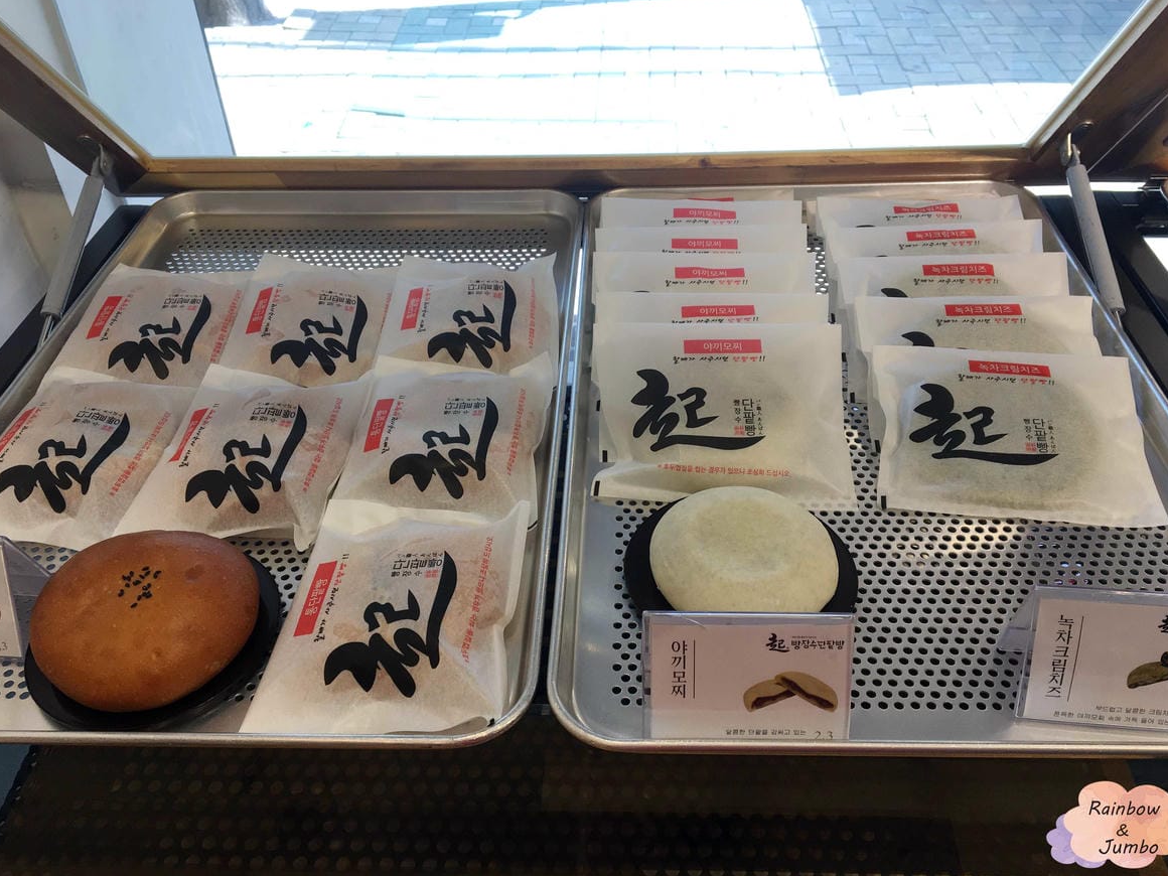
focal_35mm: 30
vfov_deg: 46.8
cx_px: 599
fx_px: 1012
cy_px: 444
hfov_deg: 60.0
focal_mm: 4.15
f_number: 2.2
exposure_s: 1/120
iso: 32
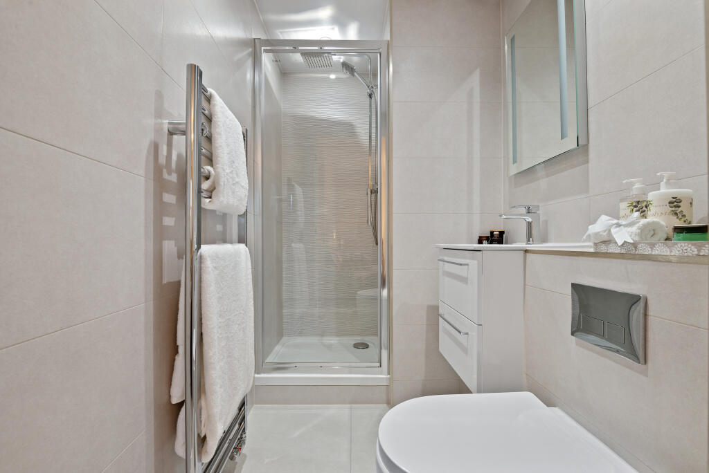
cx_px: 354
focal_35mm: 16
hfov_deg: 96.7
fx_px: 315
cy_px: 236
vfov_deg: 73.8
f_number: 9
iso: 250
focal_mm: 16
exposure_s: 1/2.5
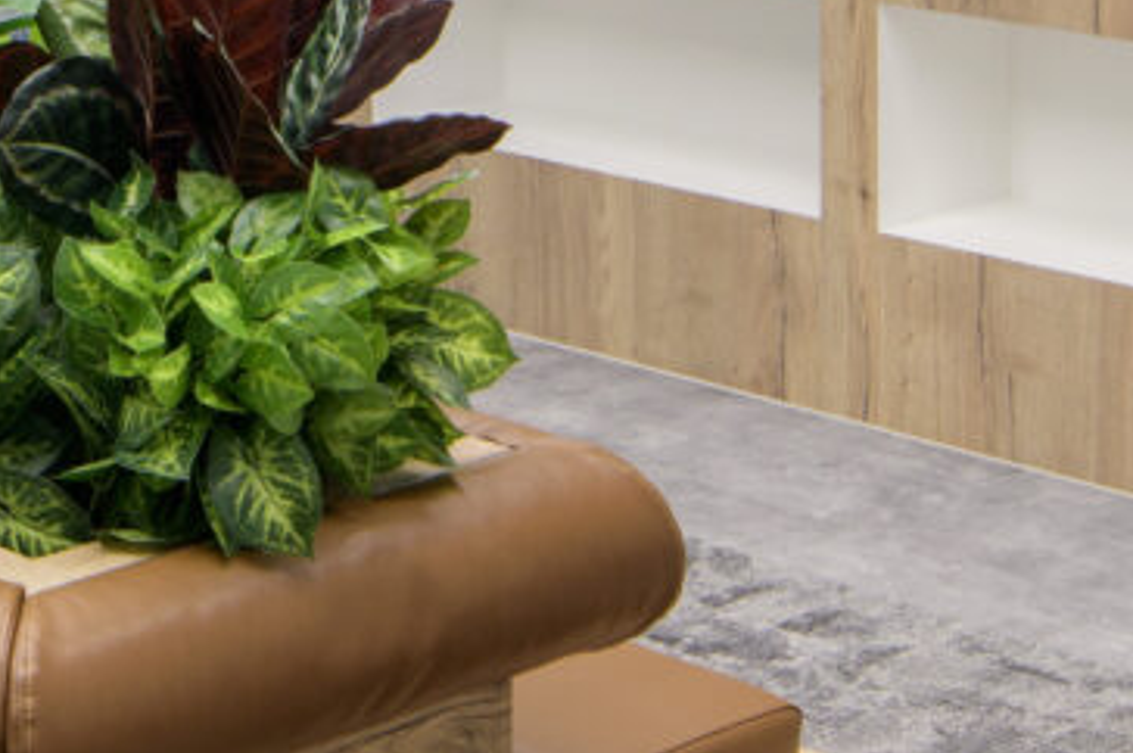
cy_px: -232
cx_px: -34
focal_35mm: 107
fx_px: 3364
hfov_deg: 18.6
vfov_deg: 12.4
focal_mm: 19
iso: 125
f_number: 13
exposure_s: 1/2
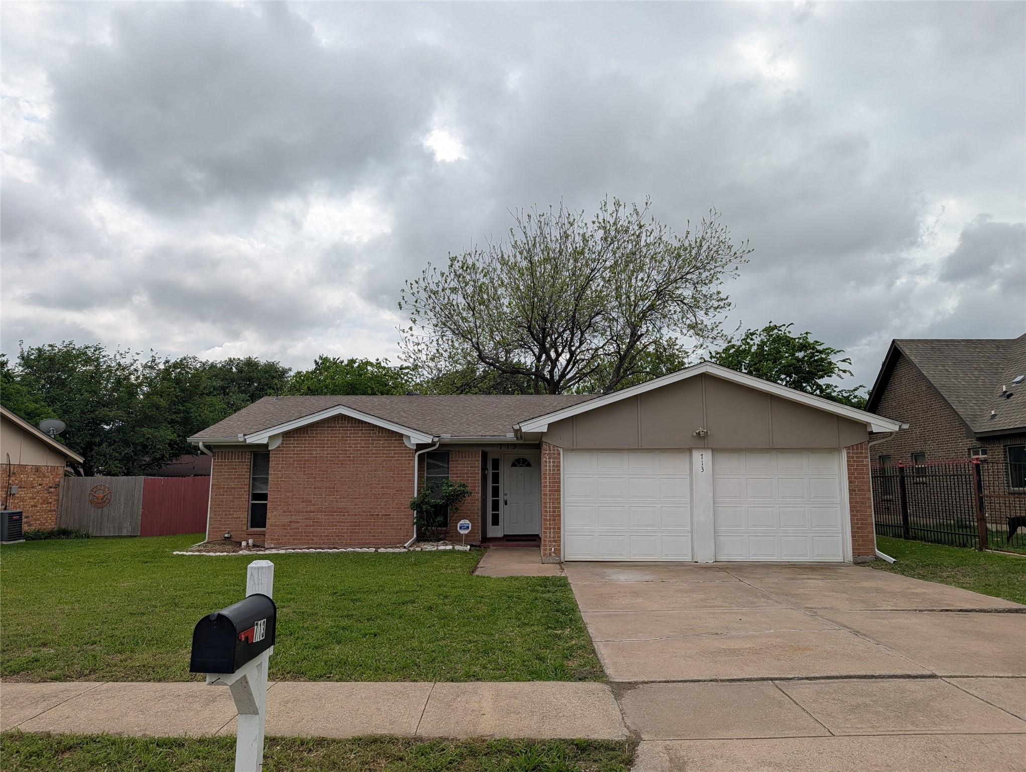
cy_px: 386
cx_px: 513
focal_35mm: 24
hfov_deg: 71.5
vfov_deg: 56.9
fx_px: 712
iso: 21
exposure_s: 1/1835
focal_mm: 6.9
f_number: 1.68
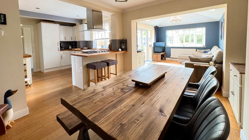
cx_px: 130
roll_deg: +1.0
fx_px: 106
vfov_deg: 65.5
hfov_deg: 99.3
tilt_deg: -2.1
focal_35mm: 16
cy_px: 48
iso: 500
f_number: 2.2
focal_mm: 2.22
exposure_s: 1/50
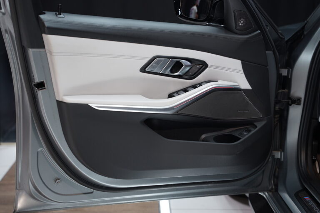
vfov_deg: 19.5
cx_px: 160
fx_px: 622
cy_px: 106
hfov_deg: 28.8
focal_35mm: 70
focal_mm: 70
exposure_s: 1/80
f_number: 2.8
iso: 800
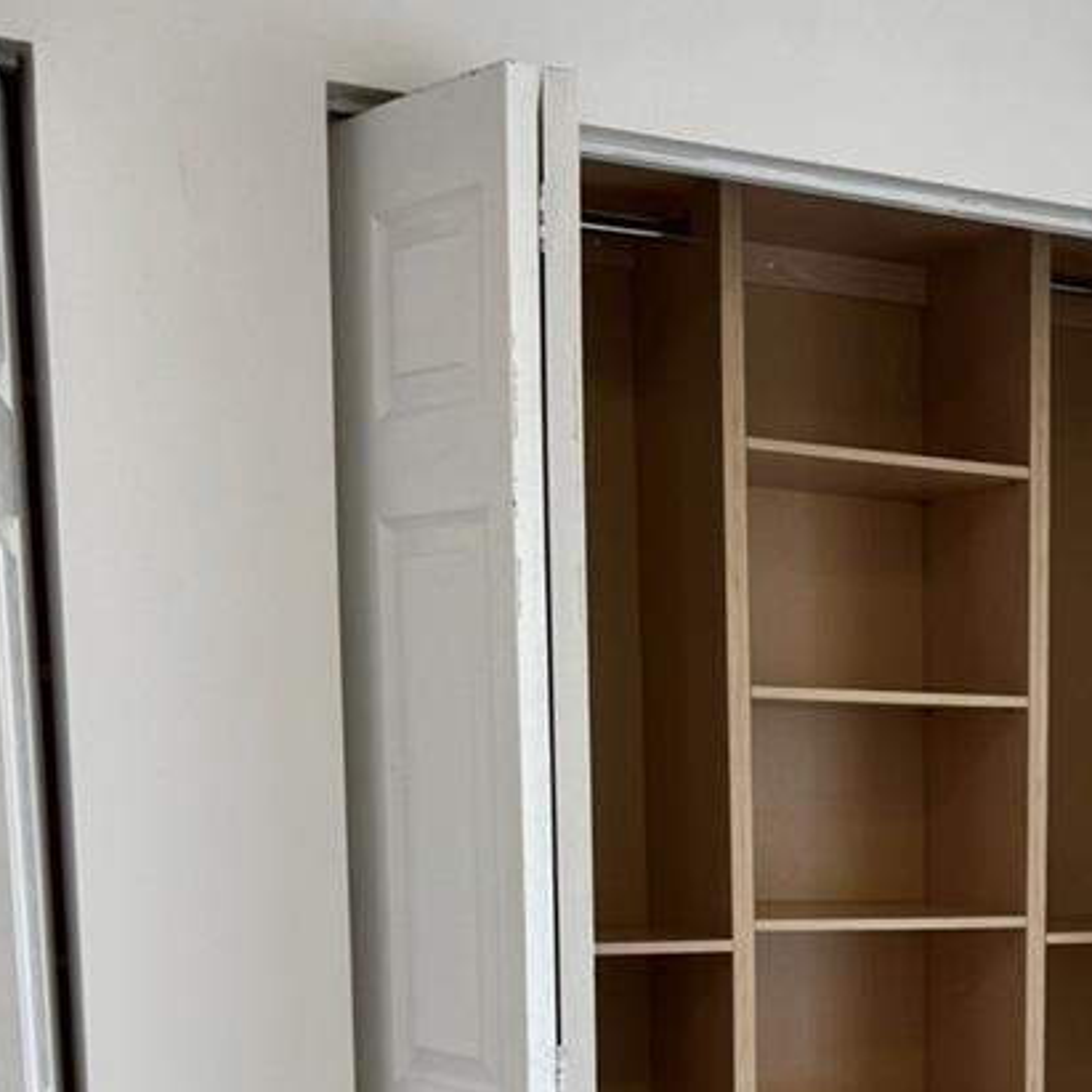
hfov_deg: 26.0
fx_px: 2213
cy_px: 1124
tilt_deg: -10.4
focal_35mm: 62
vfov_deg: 26.1
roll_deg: +1.4
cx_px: 1140
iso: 100
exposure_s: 1/120
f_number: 1.78
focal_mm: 6.76
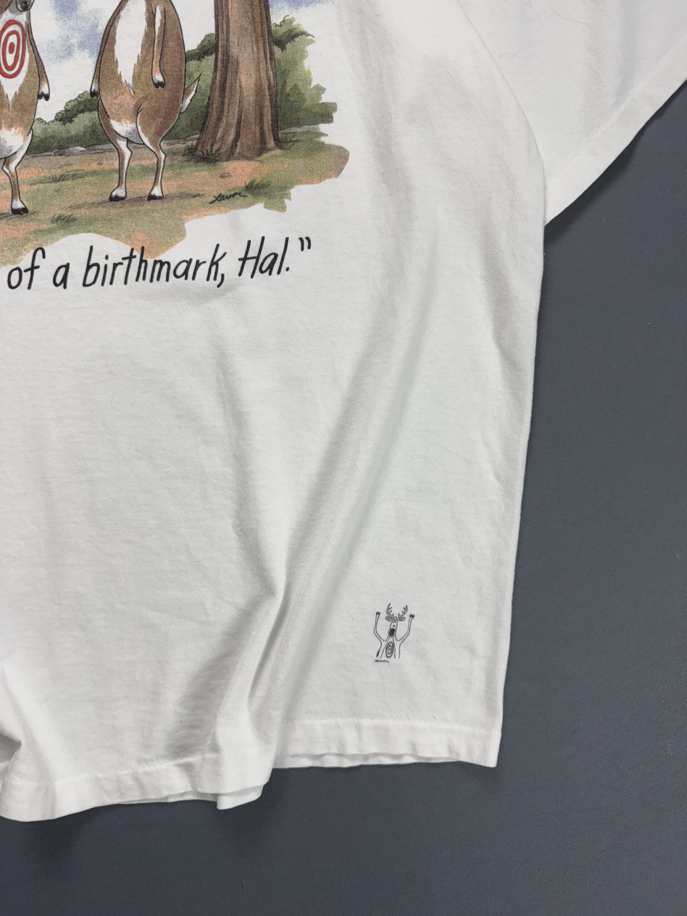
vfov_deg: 71.6
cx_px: 344
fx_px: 635
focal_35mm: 24
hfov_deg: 56.8
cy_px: 458
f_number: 1.78
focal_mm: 6.76
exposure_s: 1/120
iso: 64
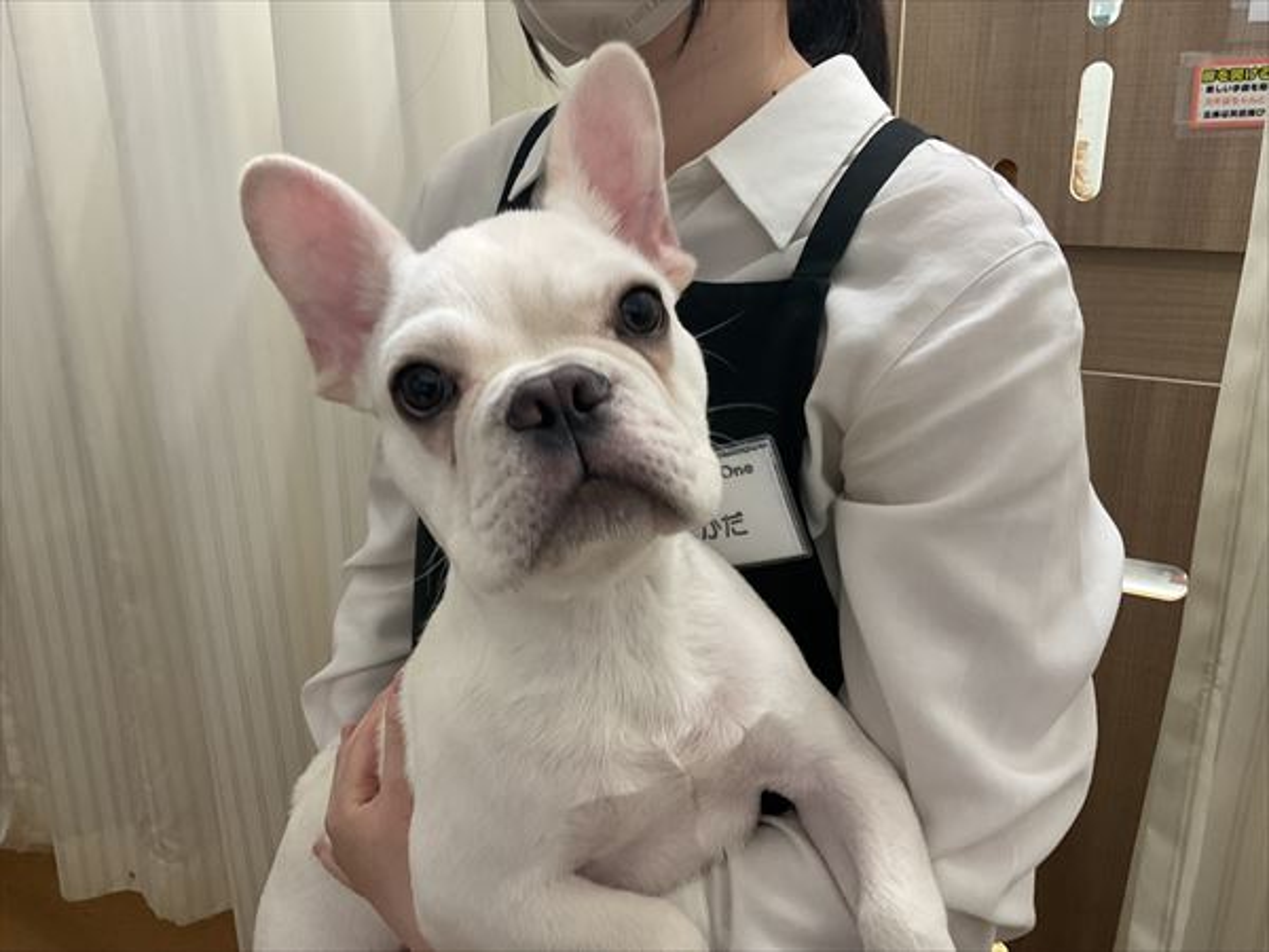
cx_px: 634
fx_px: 1063
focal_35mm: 29
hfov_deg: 61.7
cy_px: 476
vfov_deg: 48.2
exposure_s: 1/50
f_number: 1.8
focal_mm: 3
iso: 100
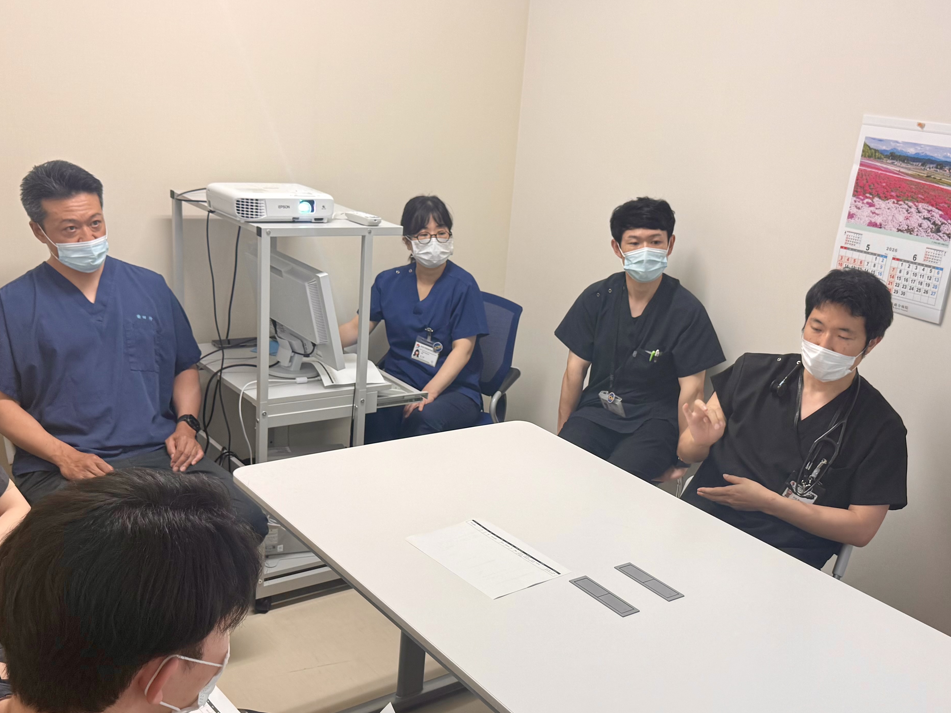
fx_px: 1017
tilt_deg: -17.6
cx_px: 526
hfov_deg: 50.0
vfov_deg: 38.5
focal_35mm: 37
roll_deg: -5.6
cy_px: 418
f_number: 1.78
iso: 80
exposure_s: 1/100
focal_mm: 6.76
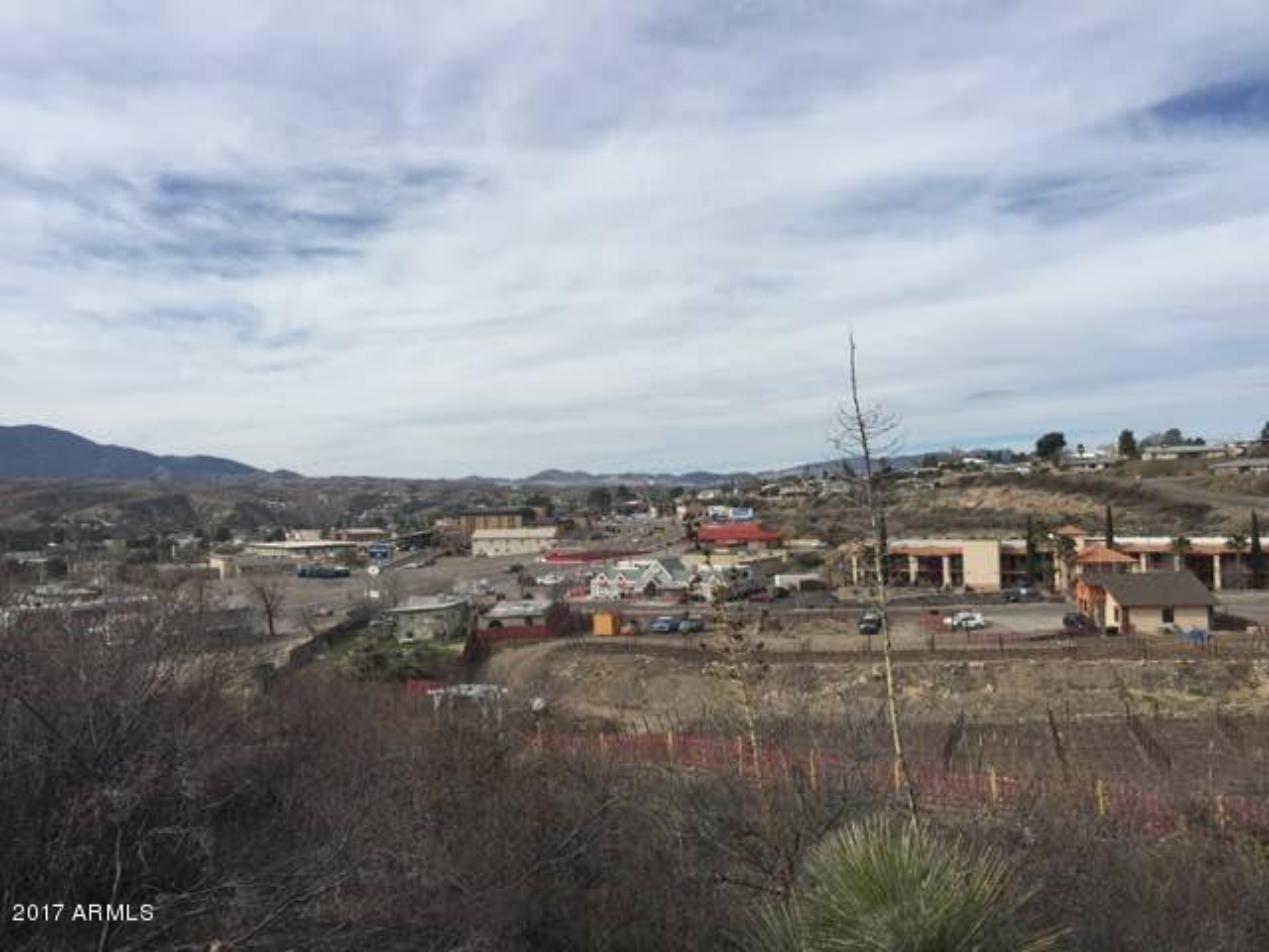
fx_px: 1063
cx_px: 634
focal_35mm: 29
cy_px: 476
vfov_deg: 48.2
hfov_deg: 61.7
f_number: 2.2
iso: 32
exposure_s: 1/2639
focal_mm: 4.15
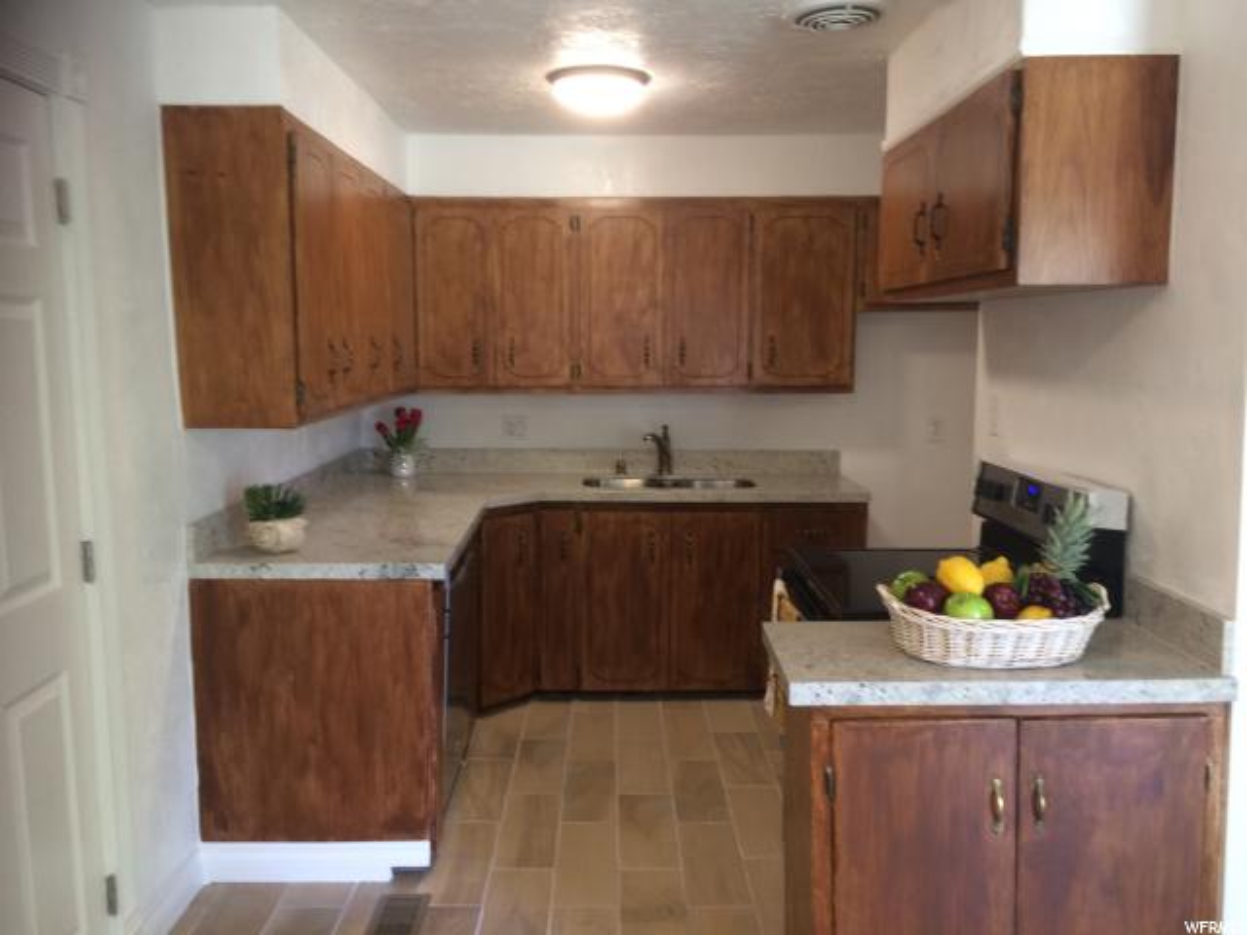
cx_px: 624
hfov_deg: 61.7
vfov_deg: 48.2
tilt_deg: -8.0
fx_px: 1045
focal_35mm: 29
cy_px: 468
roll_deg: +0.1
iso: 80
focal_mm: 4.15
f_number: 2.2
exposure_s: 1/30
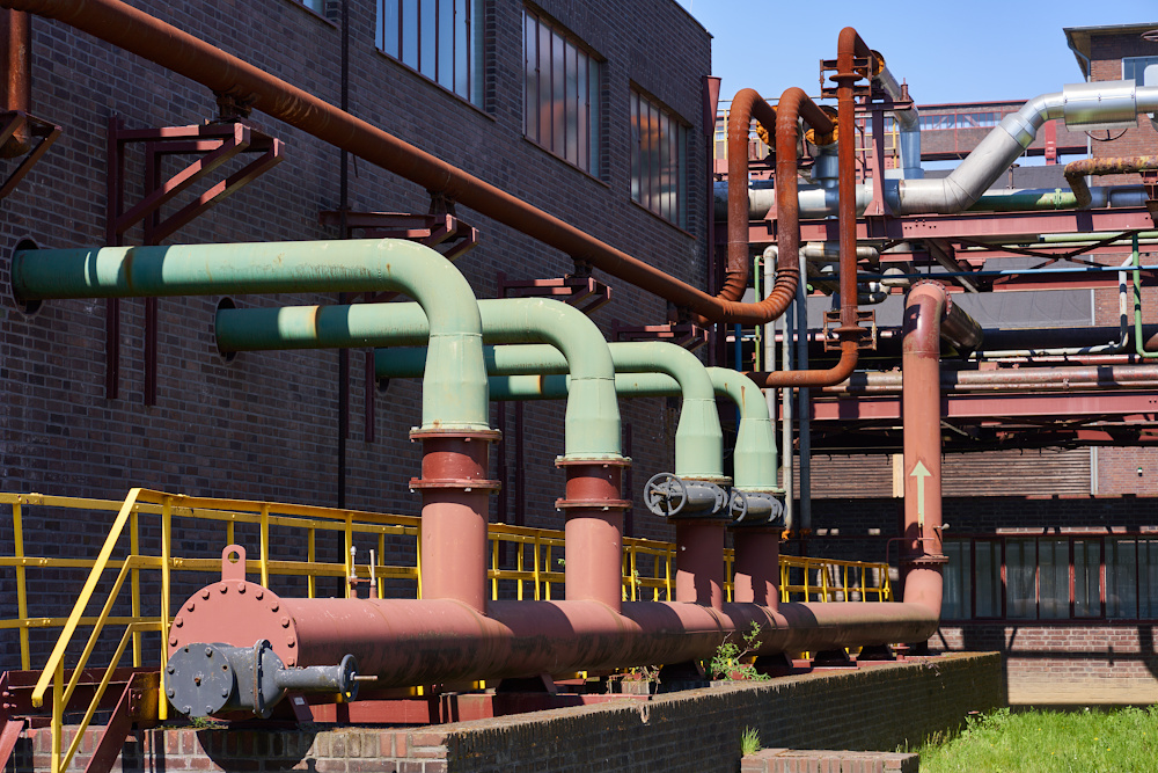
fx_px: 2734
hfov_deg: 23.9
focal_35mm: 85
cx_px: 579
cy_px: 386
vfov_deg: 16.1
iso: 100
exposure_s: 1/125
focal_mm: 85
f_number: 8
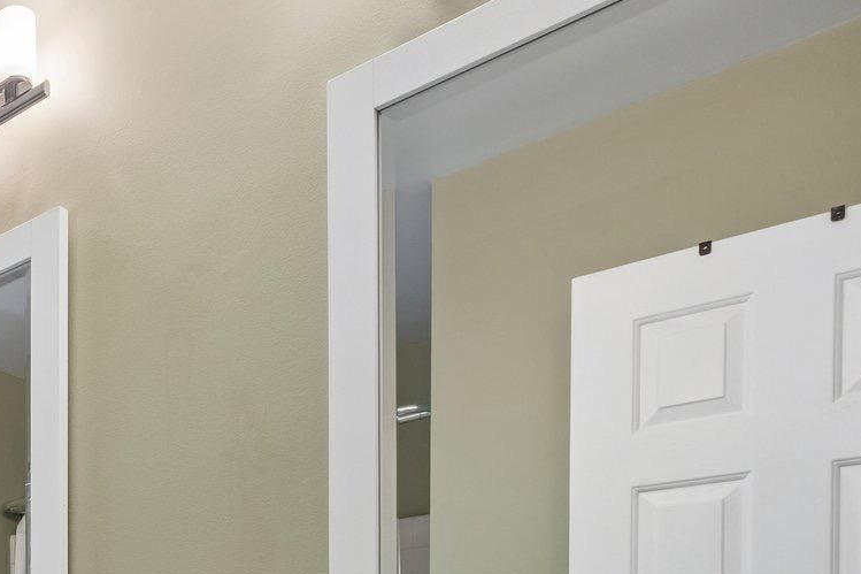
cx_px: -51
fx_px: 980
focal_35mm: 41
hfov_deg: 40.0
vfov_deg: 26.9
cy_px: 766
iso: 250
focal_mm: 10
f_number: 8
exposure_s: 1/5
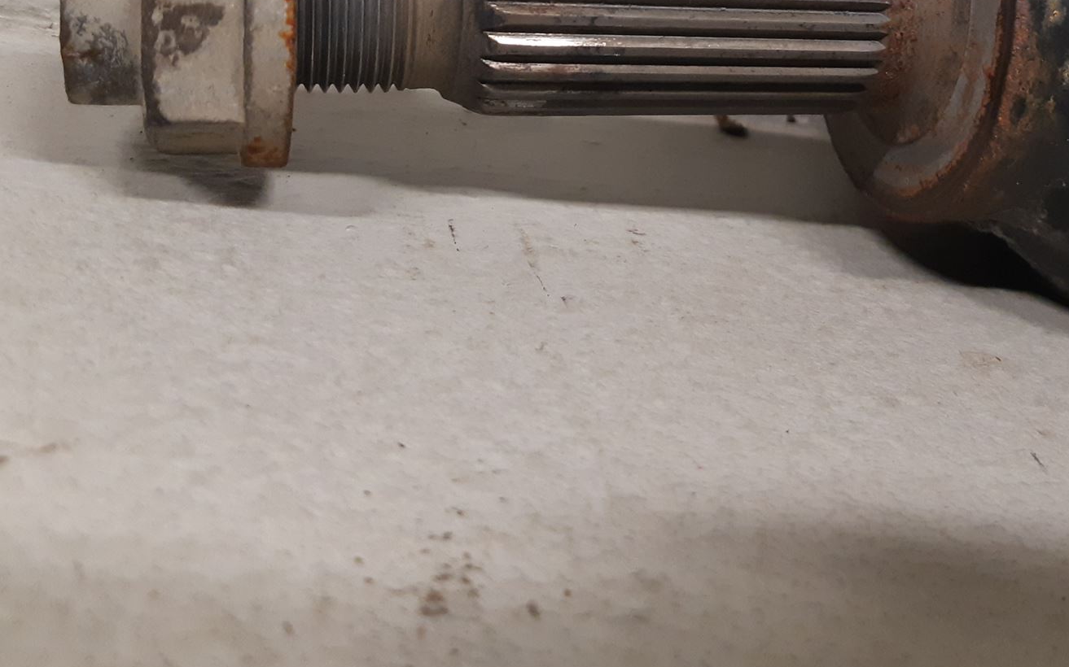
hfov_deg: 45.6
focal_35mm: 43
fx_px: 1252
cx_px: 703
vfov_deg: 28.6
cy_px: 54
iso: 250
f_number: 1.7
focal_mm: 3.93
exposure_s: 1/50
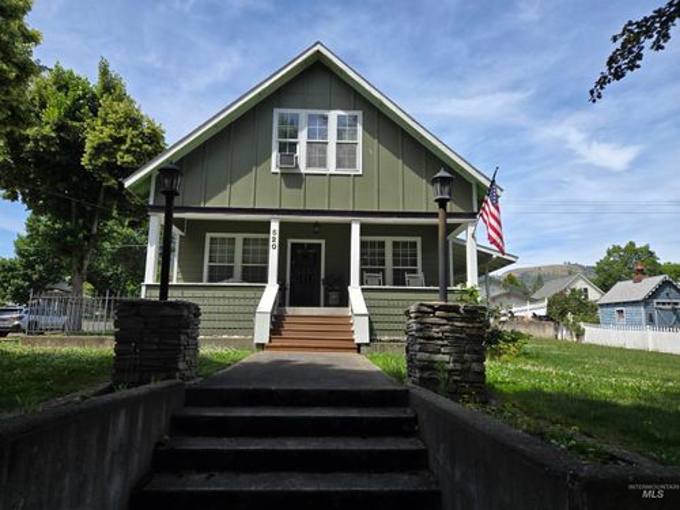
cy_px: 255
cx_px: 340
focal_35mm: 23
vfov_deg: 58.9
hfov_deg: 73.9
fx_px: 452
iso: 64
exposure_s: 1/2921
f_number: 1.8
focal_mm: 5.4
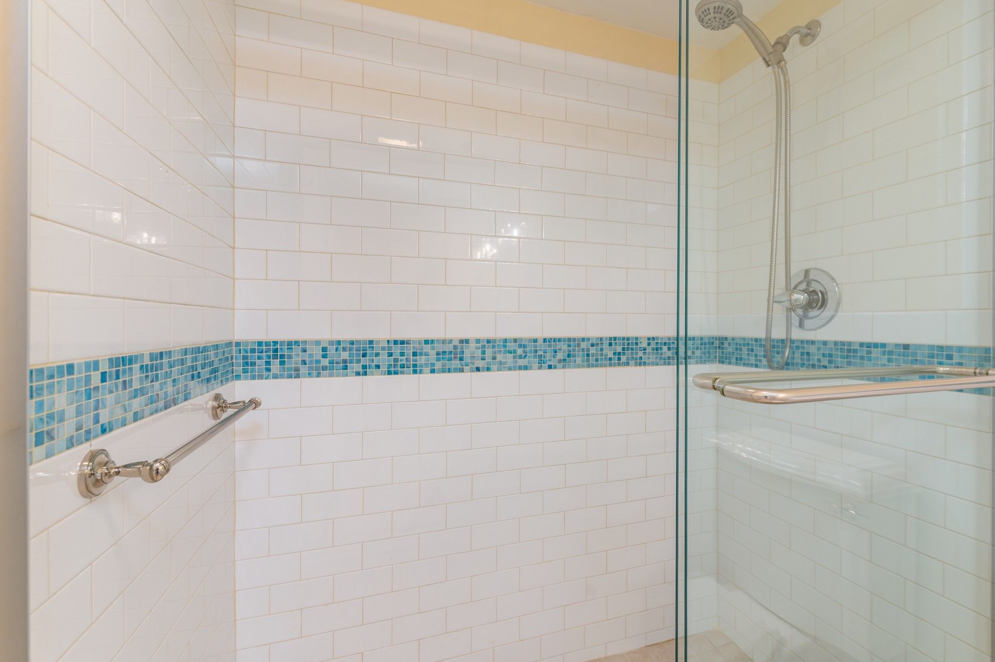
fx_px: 442
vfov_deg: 73.7
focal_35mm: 16
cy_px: 322
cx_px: 528
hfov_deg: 96.6
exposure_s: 1/60
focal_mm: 15
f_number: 7.1
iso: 320
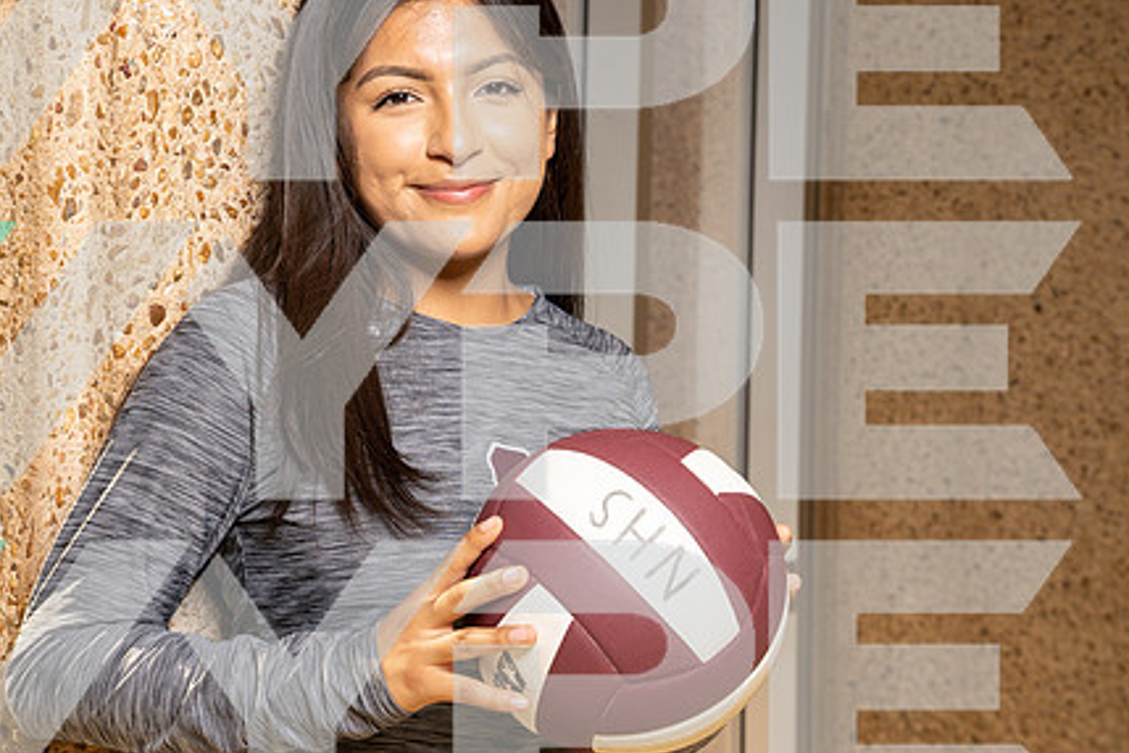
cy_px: 362
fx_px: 2415
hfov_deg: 26.2
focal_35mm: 77
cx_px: 411
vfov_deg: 17.7
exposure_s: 1/250
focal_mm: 57
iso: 400
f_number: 8
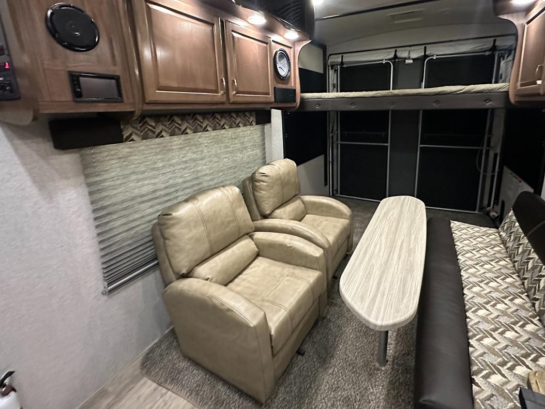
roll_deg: +1.3
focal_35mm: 17
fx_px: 268
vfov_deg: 74.1
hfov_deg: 90.5
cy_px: 166
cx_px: 310
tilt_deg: -11.7
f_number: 2.2
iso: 1250
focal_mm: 2.22
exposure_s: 1/57
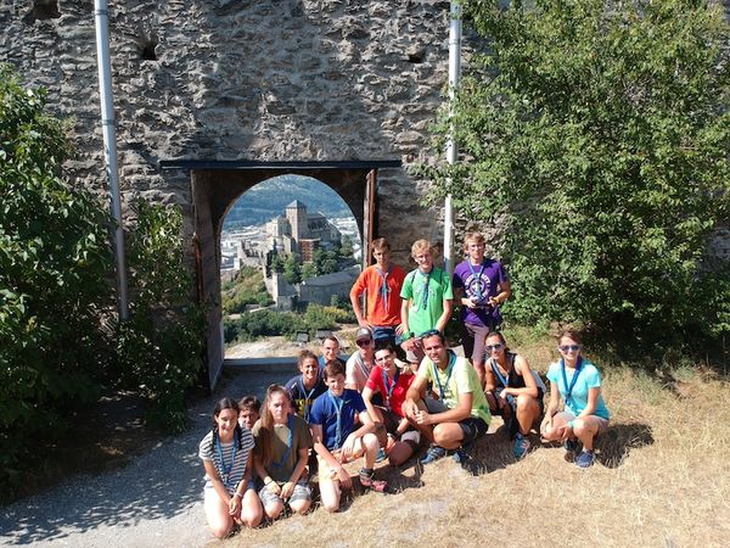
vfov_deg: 54.9
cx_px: 365
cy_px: 274
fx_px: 527
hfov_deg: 69.4
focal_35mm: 25
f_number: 2.6
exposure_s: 1/640
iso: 100
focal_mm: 4.49
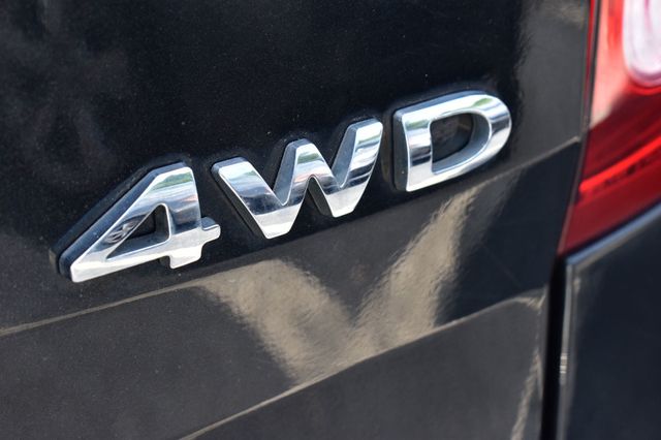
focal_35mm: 82
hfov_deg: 24.6
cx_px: 330
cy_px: 220
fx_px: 1514
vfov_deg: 16.5
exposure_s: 1/160
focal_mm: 55
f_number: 9
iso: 400
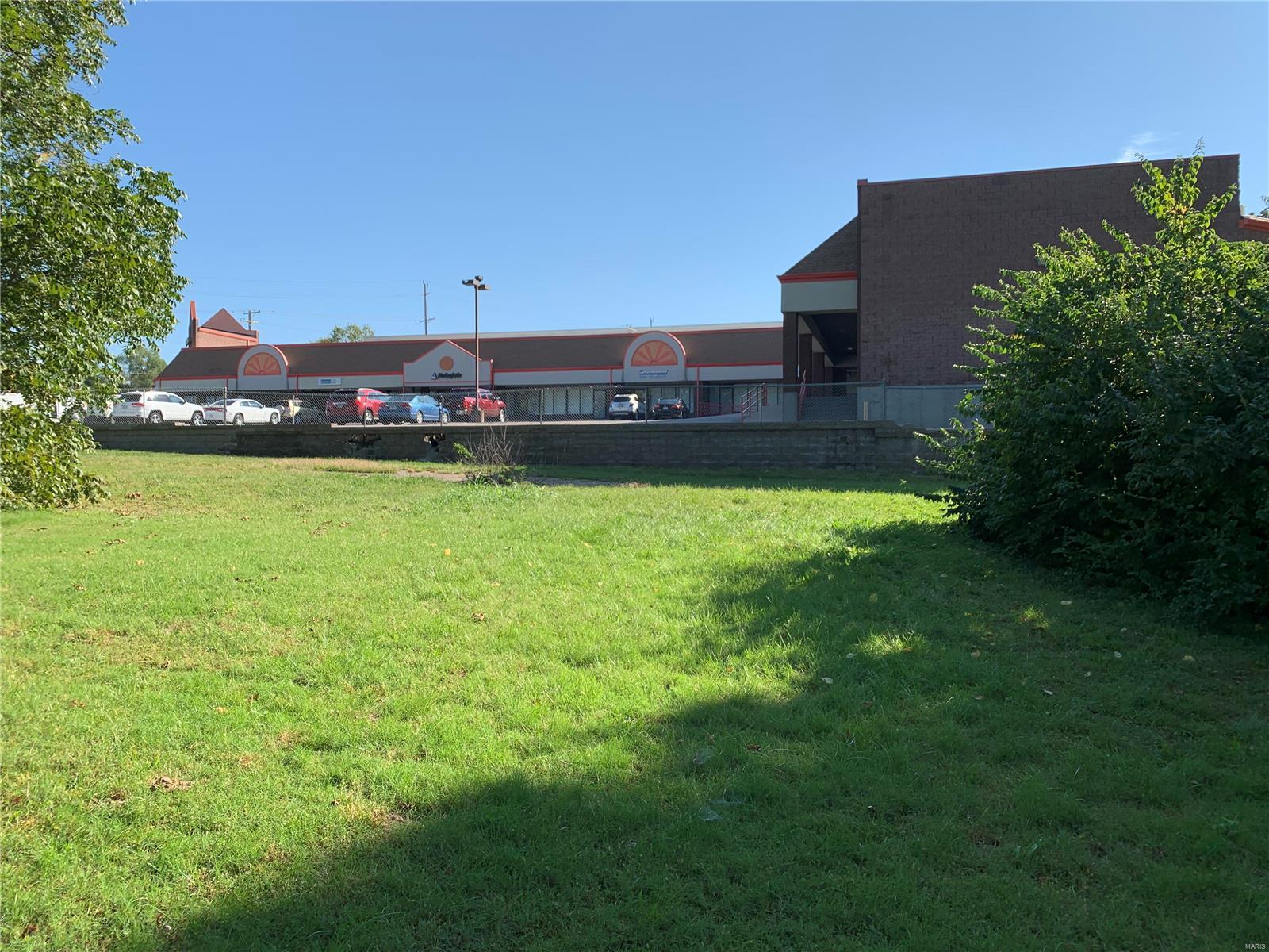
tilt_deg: +0.5
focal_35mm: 26
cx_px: 634
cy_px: 476
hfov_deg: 67.3
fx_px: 953
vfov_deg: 53.1
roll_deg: +0.2
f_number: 1.8
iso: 25
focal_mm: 4.25
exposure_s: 1/1447
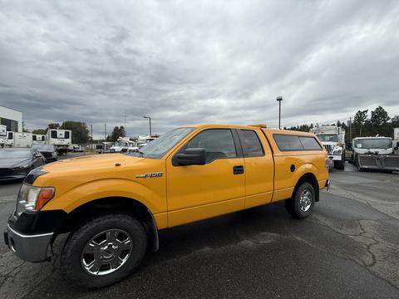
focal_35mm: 14
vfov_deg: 85.7
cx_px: 200
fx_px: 161
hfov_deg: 102.1
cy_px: 150
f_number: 2.2
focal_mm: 2.22
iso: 50
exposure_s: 1/1399
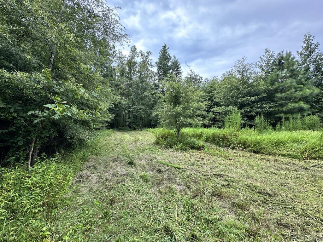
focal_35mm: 14
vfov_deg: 85.7
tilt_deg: +2.0
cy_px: 121
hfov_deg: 102.1
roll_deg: +0.1
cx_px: 162
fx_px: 131
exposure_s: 1/327
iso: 40
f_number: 2.2
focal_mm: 2.22
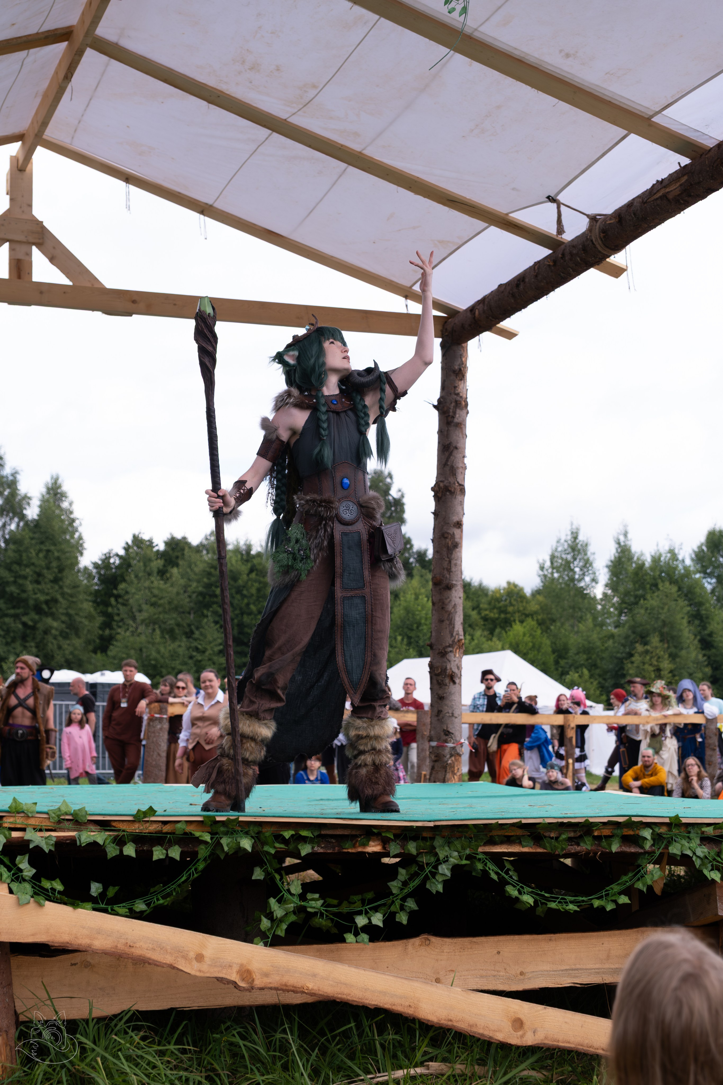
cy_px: 542
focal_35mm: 51
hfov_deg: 26.5
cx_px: 362
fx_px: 1536
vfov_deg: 38.9
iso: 320
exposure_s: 1/1250
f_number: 4
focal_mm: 34.2
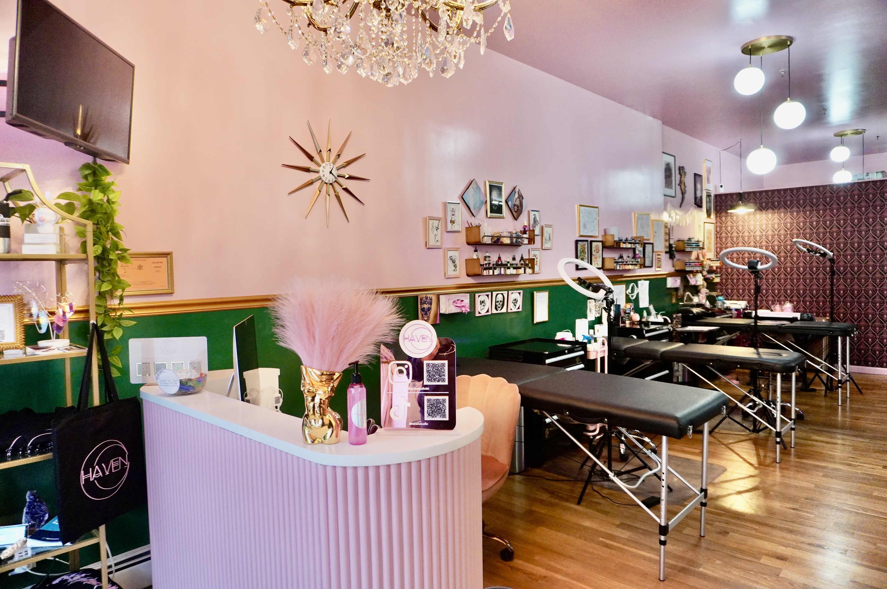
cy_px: 294
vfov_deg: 53.0
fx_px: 591
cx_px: 444
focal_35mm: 24
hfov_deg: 73.8
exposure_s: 1/160
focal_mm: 16
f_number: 4
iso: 1600
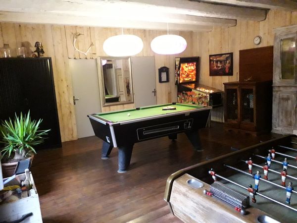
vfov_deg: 51.4
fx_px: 232
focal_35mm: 27
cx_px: 148
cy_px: 112
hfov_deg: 65.3
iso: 800
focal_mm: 3.6
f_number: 1.9
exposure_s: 1/20
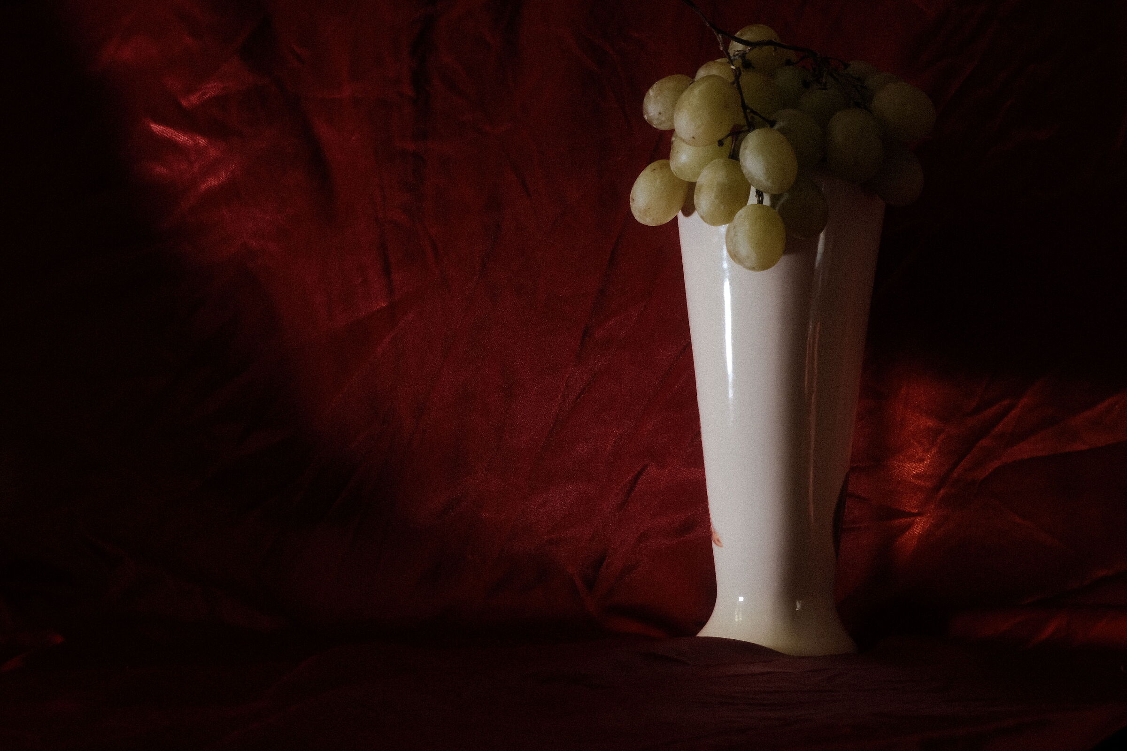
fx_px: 3287
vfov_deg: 13.0
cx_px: 564
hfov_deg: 19.5
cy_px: 376
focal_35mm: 105
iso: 320
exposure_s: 2.5
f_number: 22
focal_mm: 70
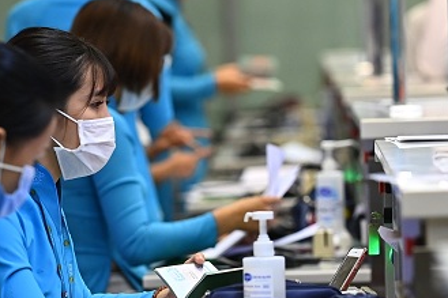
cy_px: 139
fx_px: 4689
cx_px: 342
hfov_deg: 5.5
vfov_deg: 3.6
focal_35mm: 377
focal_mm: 155
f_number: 3.2
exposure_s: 1/60
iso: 1600
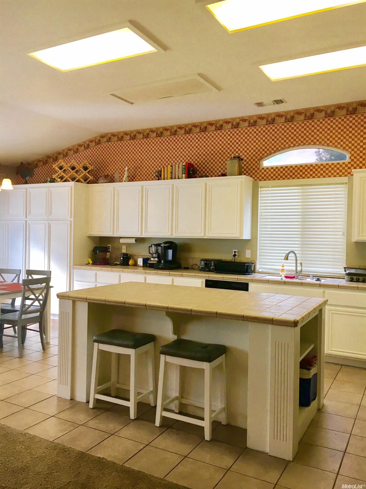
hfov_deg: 48.2
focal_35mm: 29
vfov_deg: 61.7
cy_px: 244
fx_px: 409
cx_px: 183
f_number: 2.2
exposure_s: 1/30
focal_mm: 4.15
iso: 25
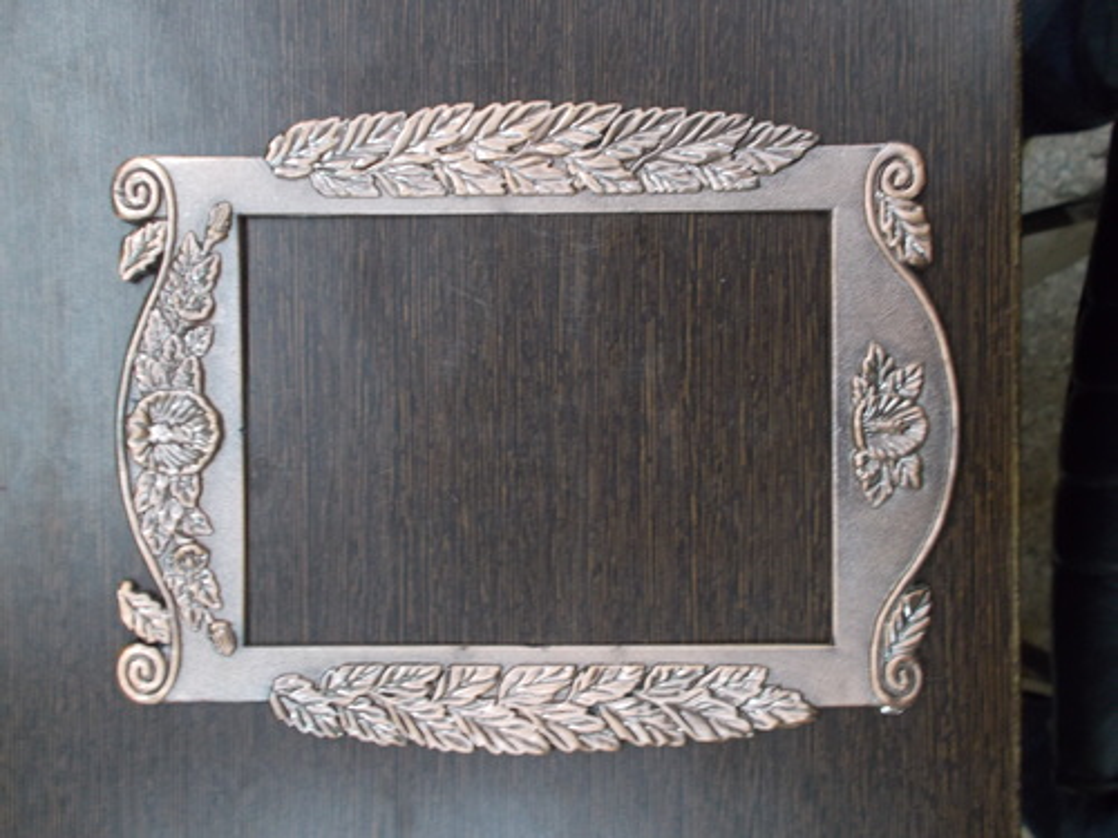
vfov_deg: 41.8
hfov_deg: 54.0
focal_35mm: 34
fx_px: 1098
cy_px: 419
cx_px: 559
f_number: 3.6
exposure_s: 1/10
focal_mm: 6
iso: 200
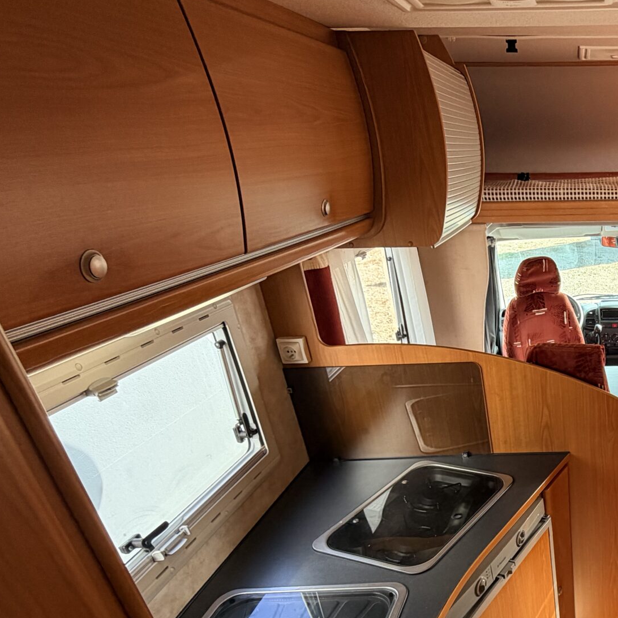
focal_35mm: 29
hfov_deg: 47.5
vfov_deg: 53.6
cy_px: 448
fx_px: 586
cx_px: 599
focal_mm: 2.22
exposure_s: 1/121
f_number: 2.2
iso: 100
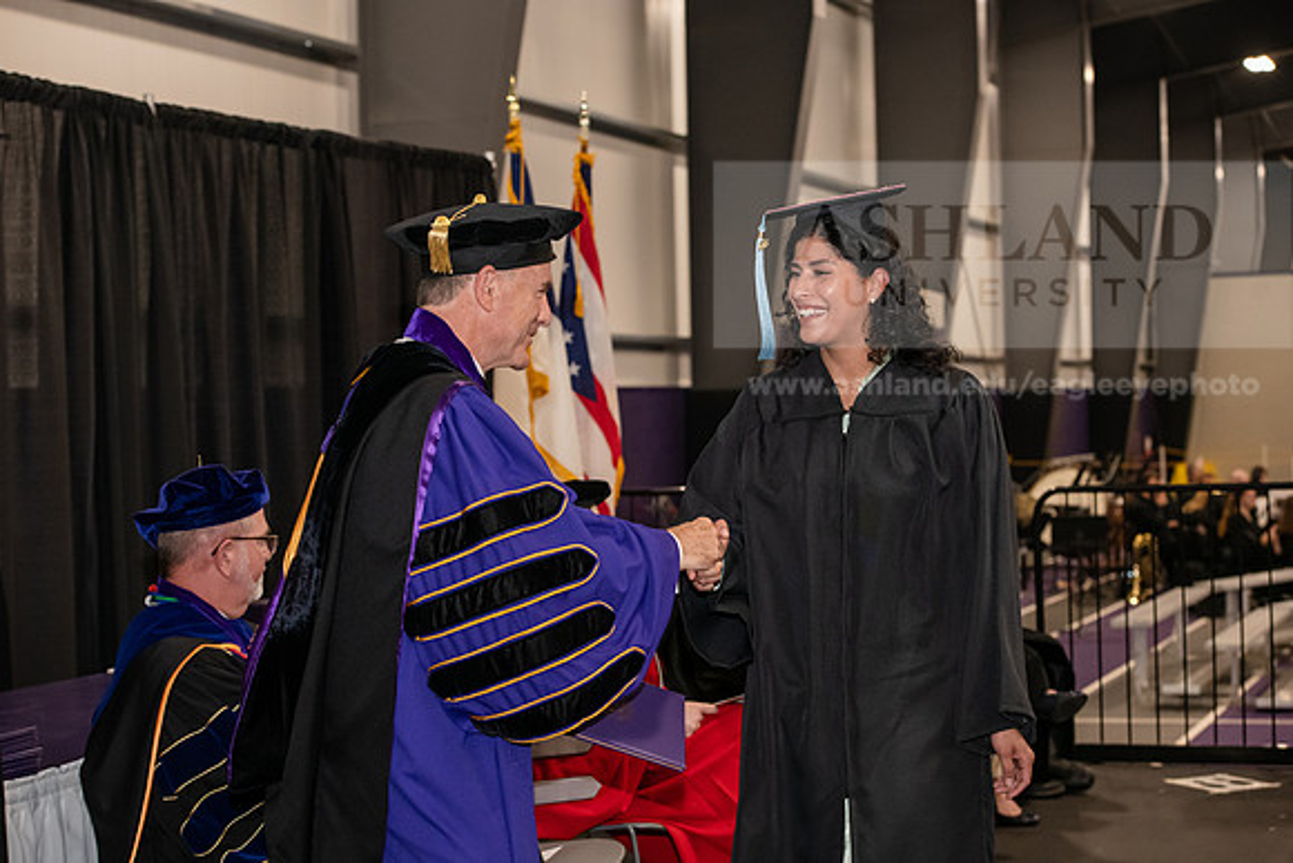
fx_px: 2515
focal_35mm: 70
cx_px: 646
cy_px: 432
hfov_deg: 28.8
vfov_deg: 19.5
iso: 2500
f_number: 5
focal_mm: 70
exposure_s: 1/200
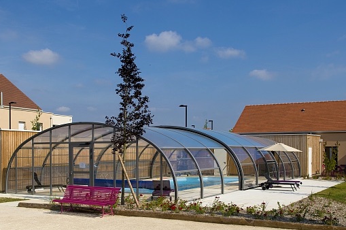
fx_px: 461
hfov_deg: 41.2
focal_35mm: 48
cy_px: 152
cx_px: 167
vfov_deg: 27.8
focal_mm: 29
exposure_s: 1/500
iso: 100
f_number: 7.1
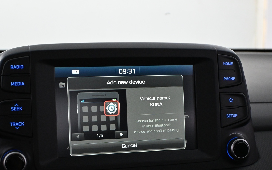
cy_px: 101
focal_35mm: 65
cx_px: 116
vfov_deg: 20.0
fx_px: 482
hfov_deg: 31.5
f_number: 5
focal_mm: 34
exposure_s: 1/100
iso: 3200
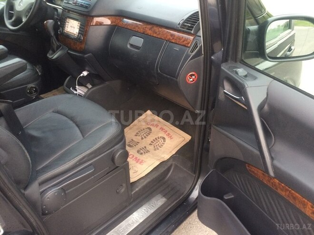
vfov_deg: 48.2
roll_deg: +3.4
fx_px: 263
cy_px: 118
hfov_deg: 61.7
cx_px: 157
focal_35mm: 29
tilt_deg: -36.2
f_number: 2.2
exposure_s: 1/33
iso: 160
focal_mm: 4.15
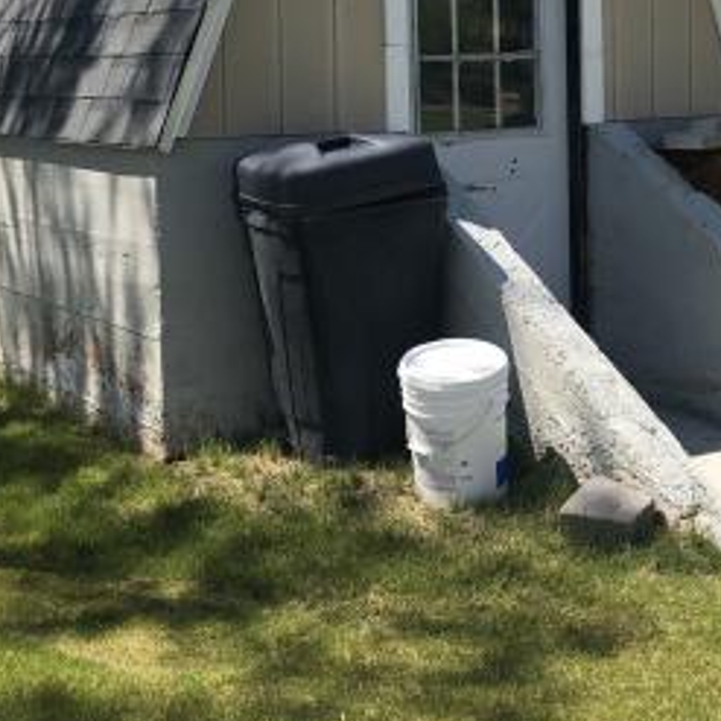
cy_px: 158
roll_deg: -1.5
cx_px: 496
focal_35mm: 64
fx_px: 1508
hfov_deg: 26.7
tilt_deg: -2.7
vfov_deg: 26.5
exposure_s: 1/1656
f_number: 1.8
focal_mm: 3.99
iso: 20
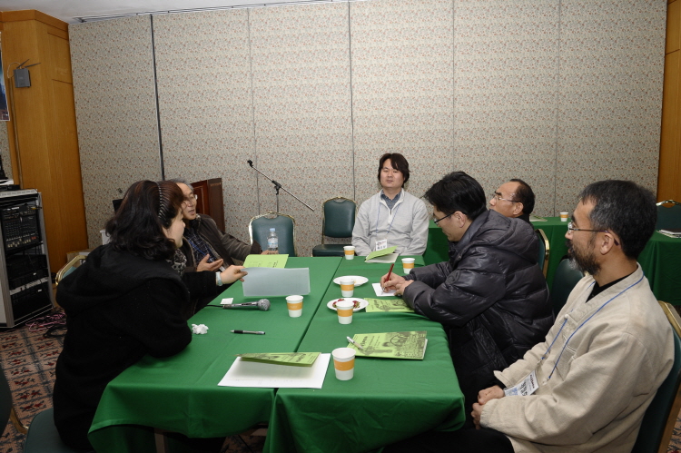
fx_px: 491
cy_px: 226
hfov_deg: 69.4
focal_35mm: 26
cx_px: 340
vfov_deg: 49.5
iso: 800
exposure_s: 1/100
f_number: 7.1
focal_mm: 26
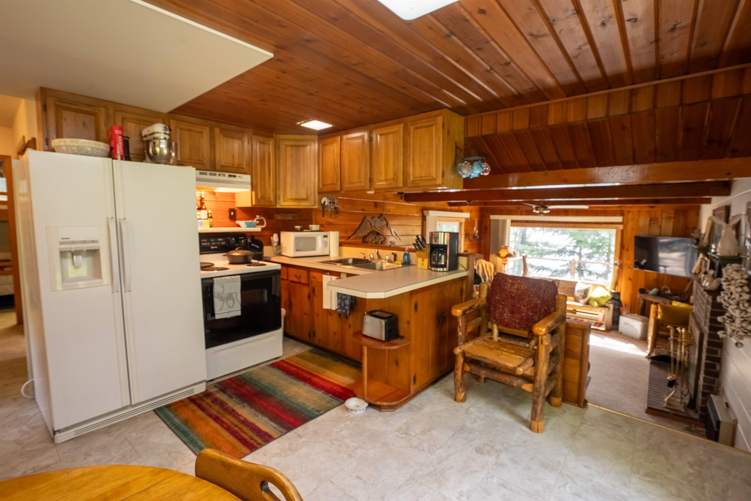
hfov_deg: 96.7
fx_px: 334
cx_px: 376
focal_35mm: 16
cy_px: 250
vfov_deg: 73.8
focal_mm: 16
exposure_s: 1/160
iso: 400
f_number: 8
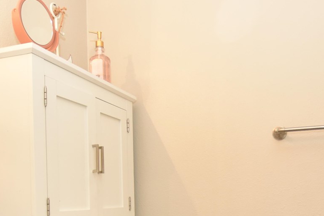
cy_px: 212
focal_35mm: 40
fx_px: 360
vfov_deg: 31.1
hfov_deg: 48.2
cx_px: 192
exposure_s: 1/250
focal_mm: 10
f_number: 3.5
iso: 1000
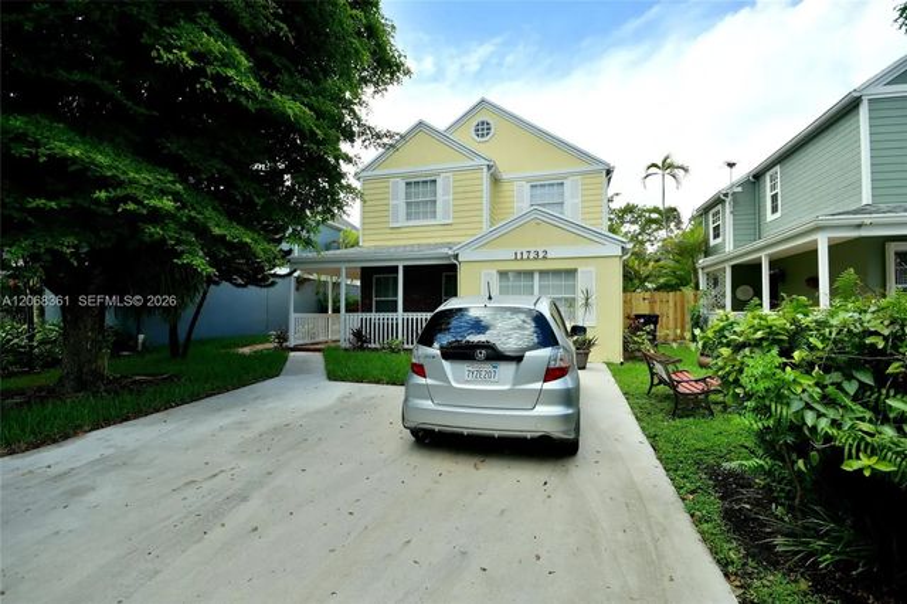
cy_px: 302
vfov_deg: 77.3
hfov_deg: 100.4
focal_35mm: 15
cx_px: 454
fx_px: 378
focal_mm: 10
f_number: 6.3
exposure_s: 1/160
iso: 125
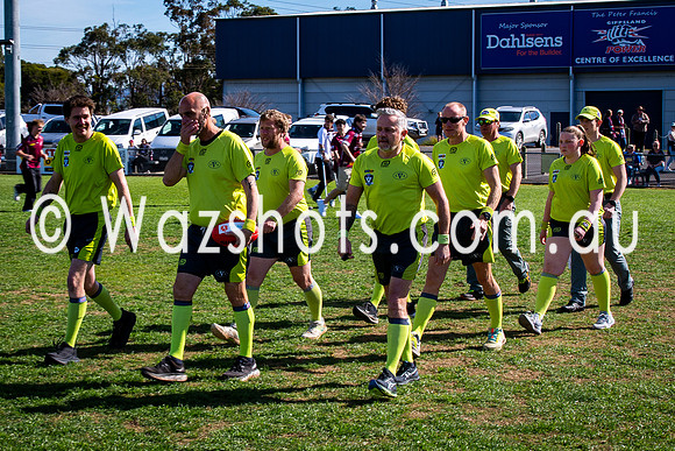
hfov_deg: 25.9
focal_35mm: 78
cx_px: 244
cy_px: 186
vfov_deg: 17.5
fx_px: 1463
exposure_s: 1/160
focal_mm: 26
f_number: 10
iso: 100
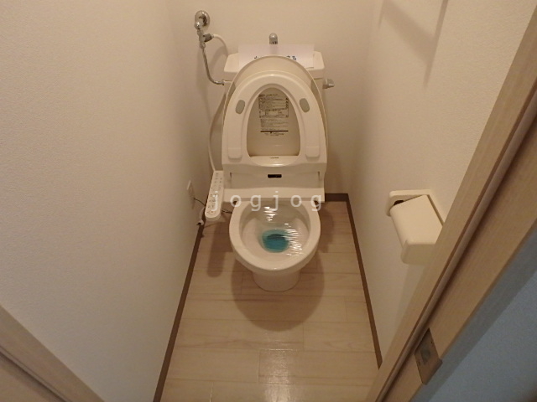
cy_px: 201
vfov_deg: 63.4
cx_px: 268
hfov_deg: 79.0
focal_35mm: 21
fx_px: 326
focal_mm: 3.7
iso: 640
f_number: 3.5
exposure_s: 1/50
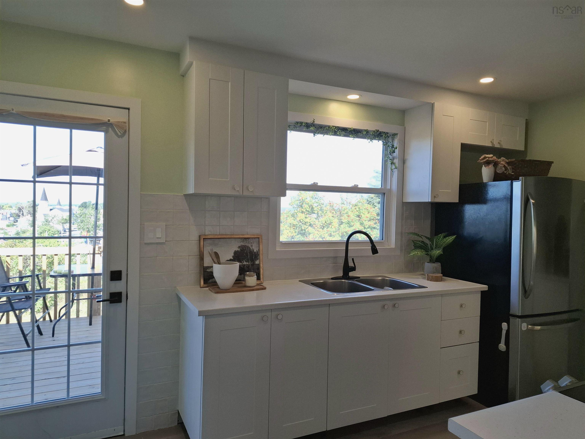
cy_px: 220
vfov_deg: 58.9
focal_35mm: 23
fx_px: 389
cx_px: 292
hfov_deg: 73.9
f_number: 1.8
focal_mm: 5.54
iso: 50
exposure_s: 1/250
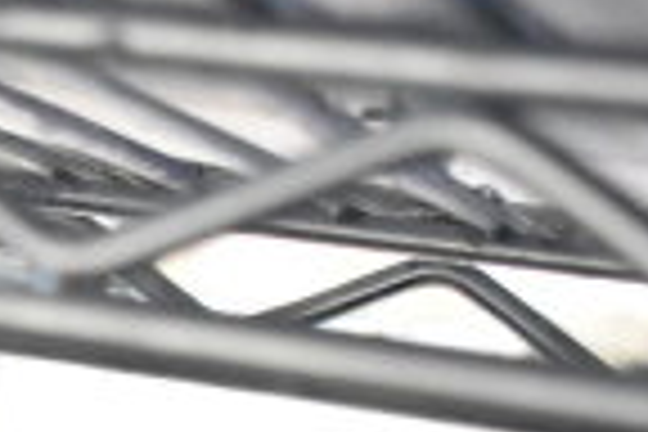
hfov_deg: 10.5
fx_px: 3204
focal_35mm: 178
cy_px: 745
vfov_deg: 7.5
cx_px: -693
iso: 8000
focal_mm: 28
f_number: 4.2
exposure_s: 1/50
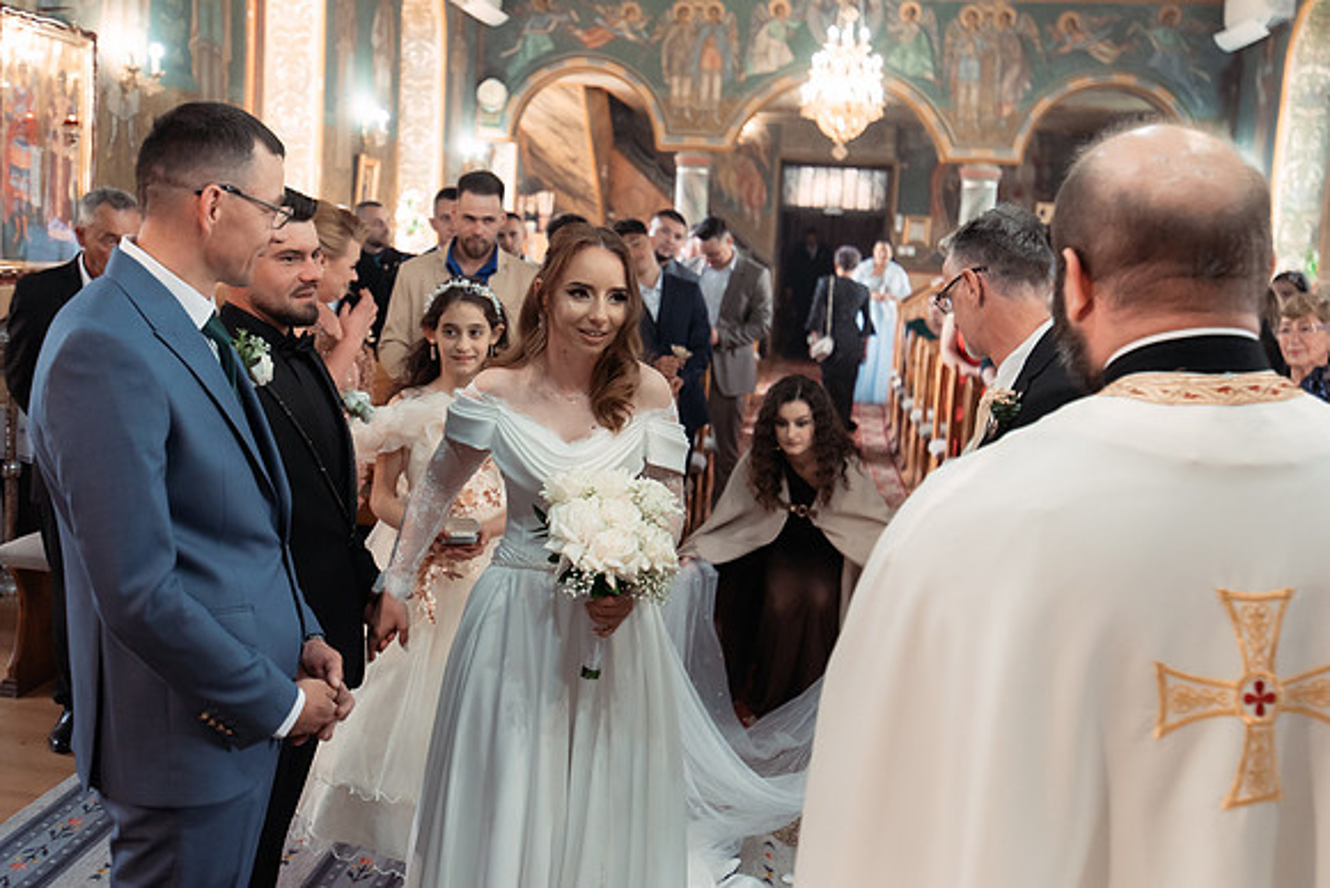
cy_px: 407
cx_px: 561
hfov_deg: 52.1
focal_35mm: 37
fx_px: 1353
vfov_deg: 36.3
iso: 1250
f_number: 2.8
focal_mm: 30
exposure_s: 1/200
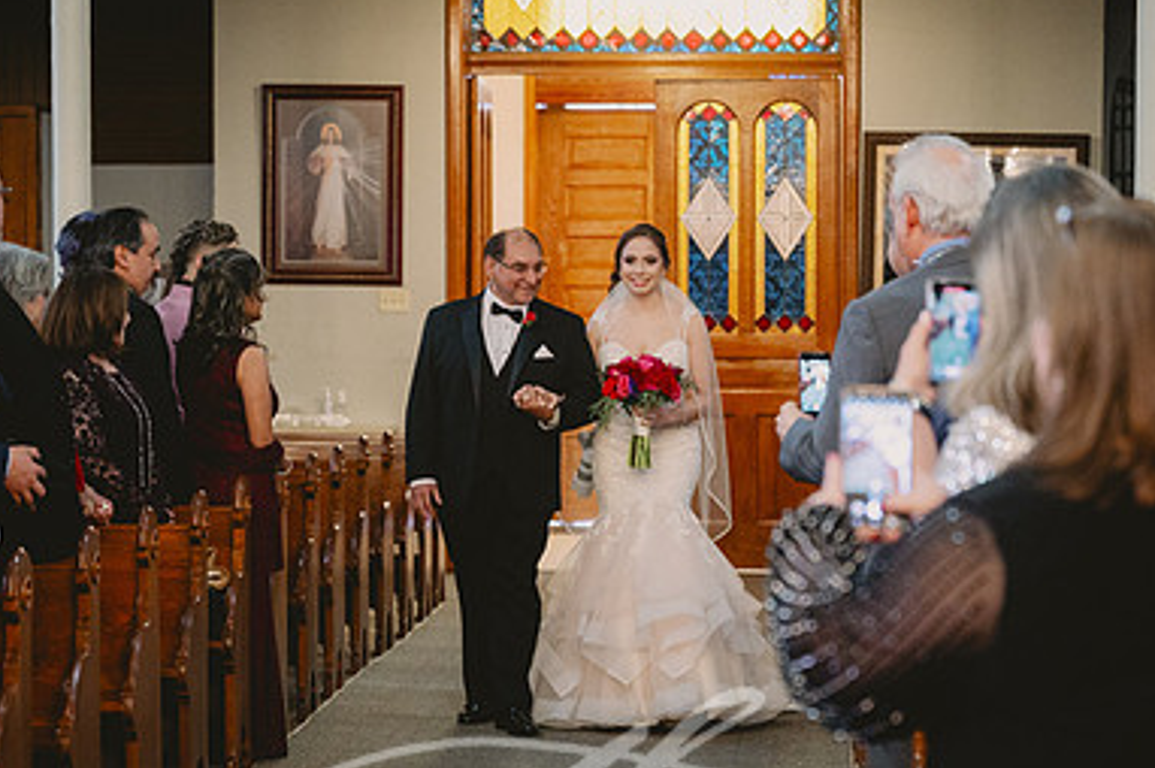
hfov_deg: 18.3
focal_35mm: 112
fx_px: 3590
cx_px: 587
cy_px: 517
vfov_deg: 12.2
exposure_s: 1/250
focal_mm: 70
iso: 2000
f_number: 2.8
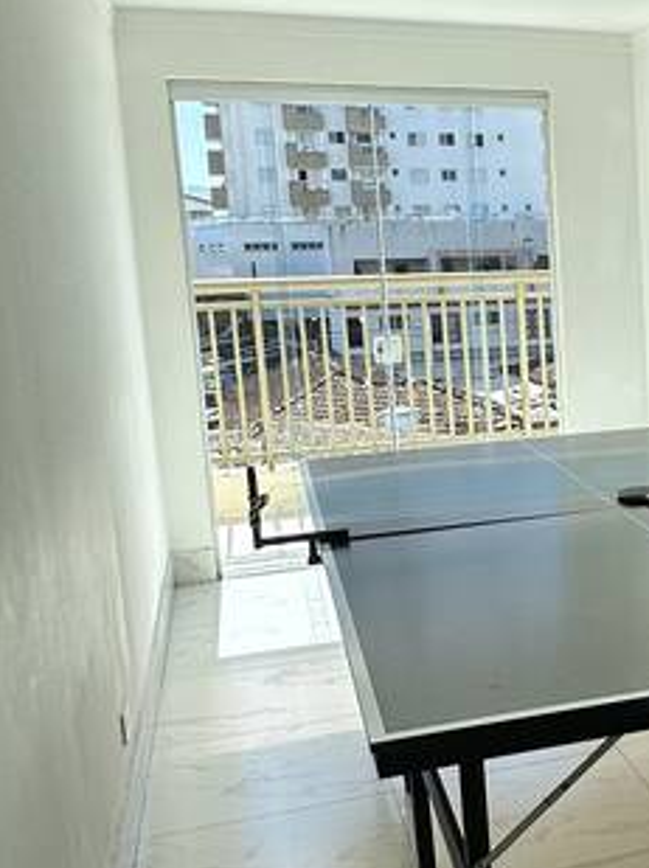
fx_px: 1227
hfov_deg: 26.1
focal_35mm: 49
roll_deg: +1.6
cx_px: 795
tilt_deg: -9.4
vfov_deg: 38.9
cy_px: 452
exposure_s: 1/530
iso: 40
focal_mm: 2.22
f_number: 2.2
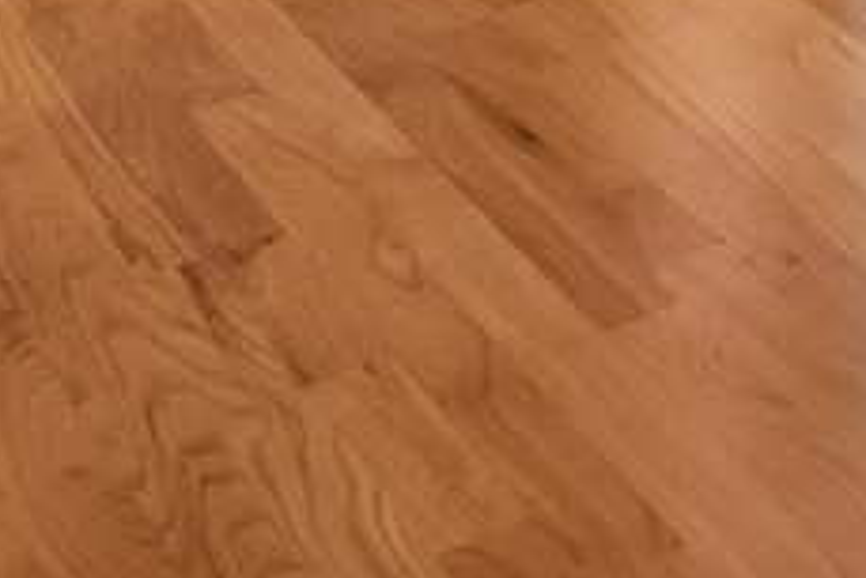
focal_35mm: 106
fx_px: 2551
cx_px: 2065
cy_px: -1156
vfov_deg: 9.8
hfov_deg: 13.8
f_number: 8
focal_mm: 10
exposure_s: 1/13
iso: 400
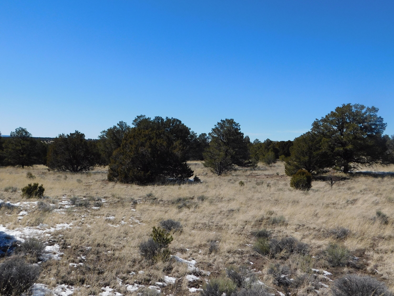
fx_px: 410
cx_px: 197
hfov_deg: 51.4
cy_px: 148
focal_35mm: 36
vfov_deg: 39.7
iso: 125
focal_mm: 6.3
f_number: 7
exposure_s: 1/500
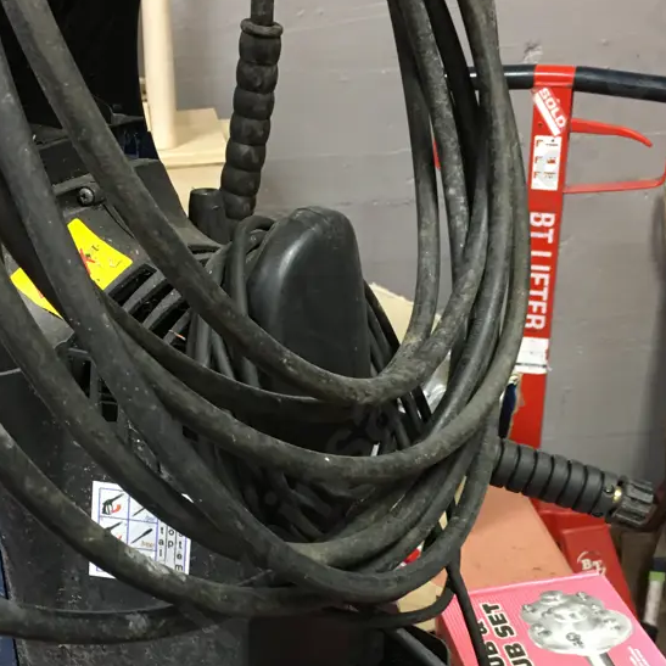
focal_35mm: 48
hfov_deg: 35.4
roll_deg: +0.5
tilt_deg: -25.5
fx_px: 1045
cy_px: 464
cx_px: 338
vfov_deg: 34.9
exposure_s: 1/10
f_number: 2.2
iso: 100
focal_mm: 4.15
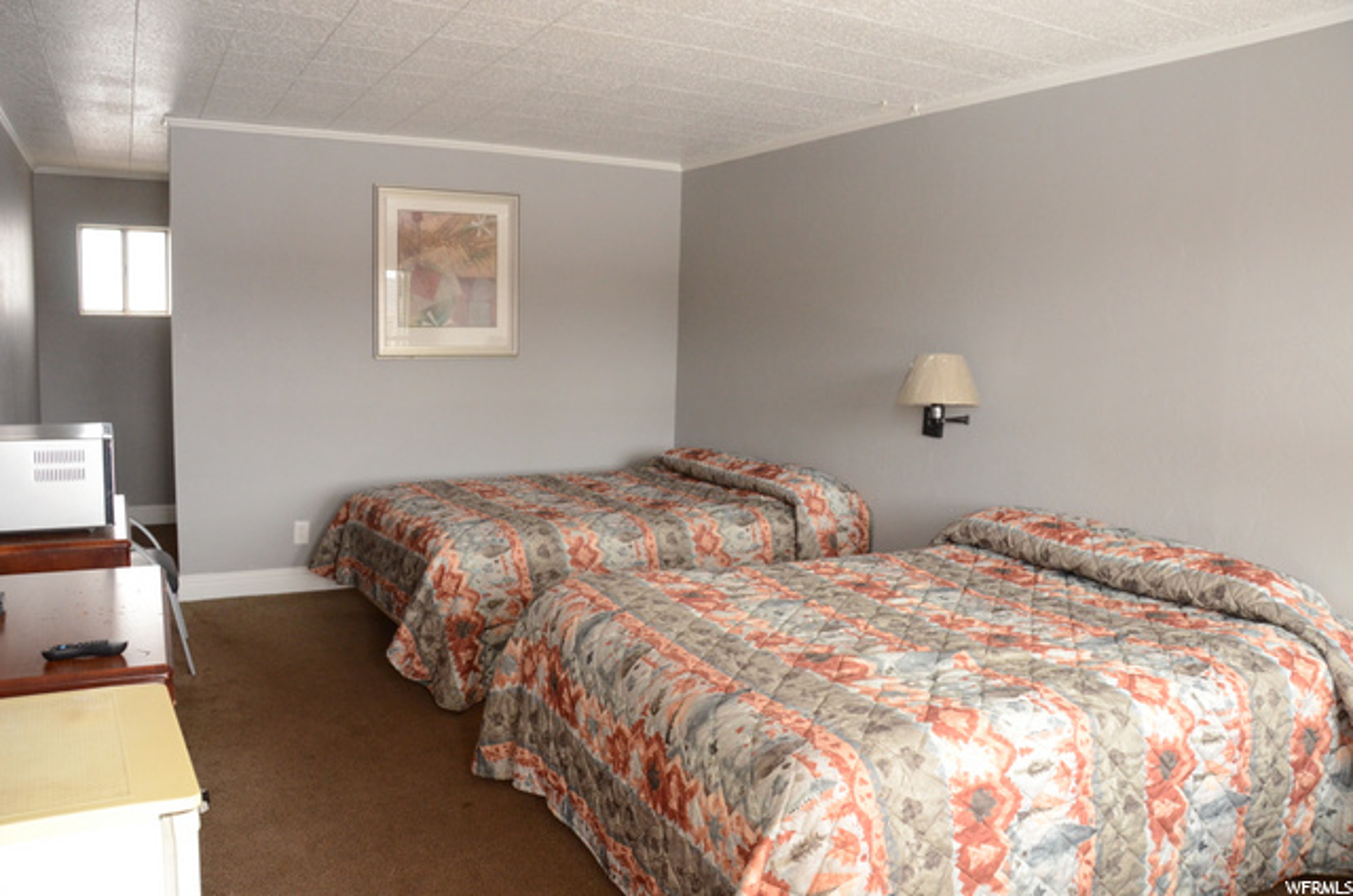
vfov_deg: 47.7
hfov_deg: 67.5
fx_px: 1013
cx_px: 676
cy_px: 448
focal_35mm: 27
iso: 2000
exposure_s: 1/125
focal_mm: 18
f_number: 6.3
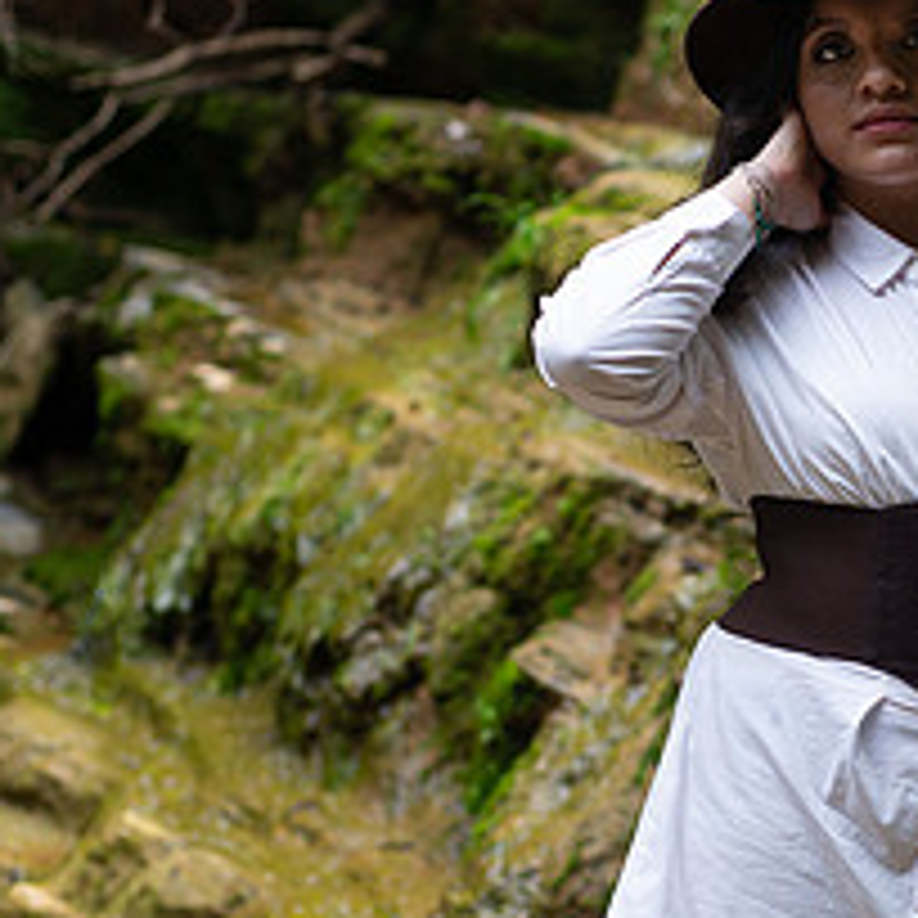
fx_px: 3630
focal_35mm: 121
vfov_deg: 14.4
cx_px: 922
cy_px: 524
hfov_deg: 14.2
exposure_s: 1/640
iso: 400
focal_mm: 50
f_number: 2.8
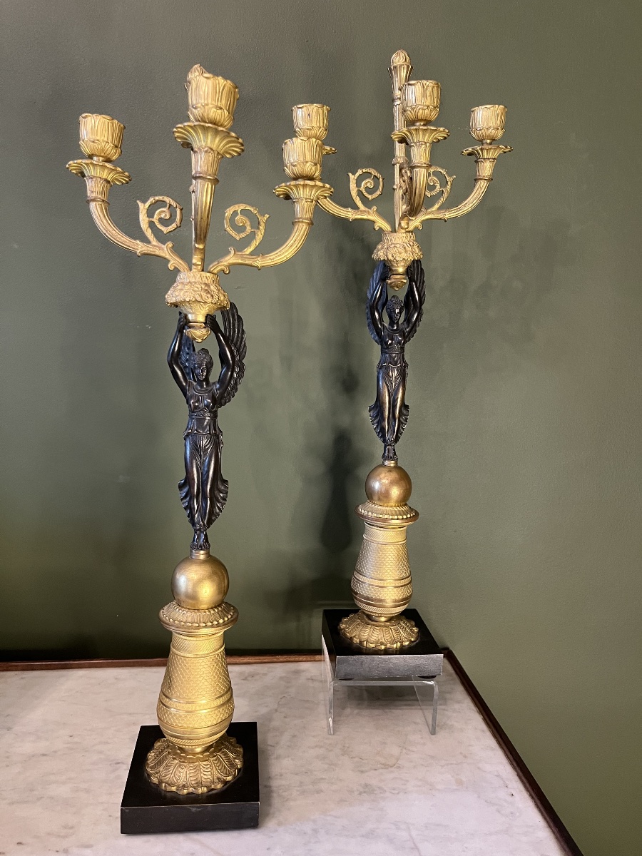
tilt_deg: -9.6
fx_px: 643
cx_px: 321
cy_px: 428
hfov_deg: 53.1
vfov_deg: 67.3
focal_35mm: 26
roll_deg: -1.3
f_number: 1.6
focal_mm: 5.1
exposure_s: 1/60
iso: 400
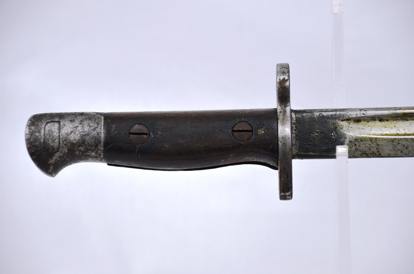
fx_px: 1928
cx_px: 207
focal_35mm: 168
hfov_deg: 12.3
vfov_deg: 8.1
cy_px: 137
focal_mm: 112
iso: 500
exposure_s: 1/250
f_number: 5.6
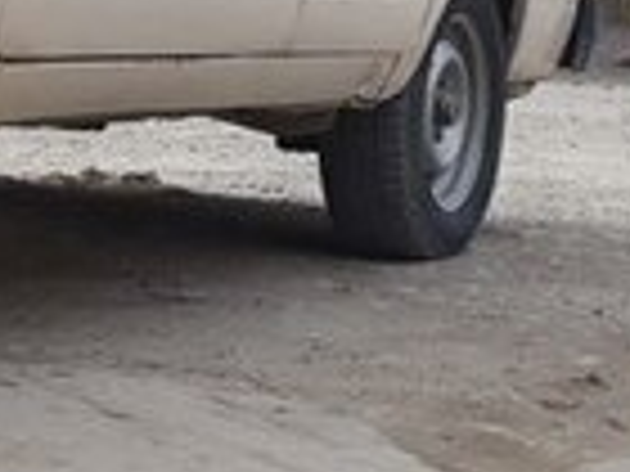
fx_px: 2311
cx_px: -558
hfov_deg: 13.6
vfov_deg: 11.6
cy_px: 2
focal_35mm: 127
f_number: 1.7
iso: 40
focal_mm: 3.71
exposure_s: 1/147
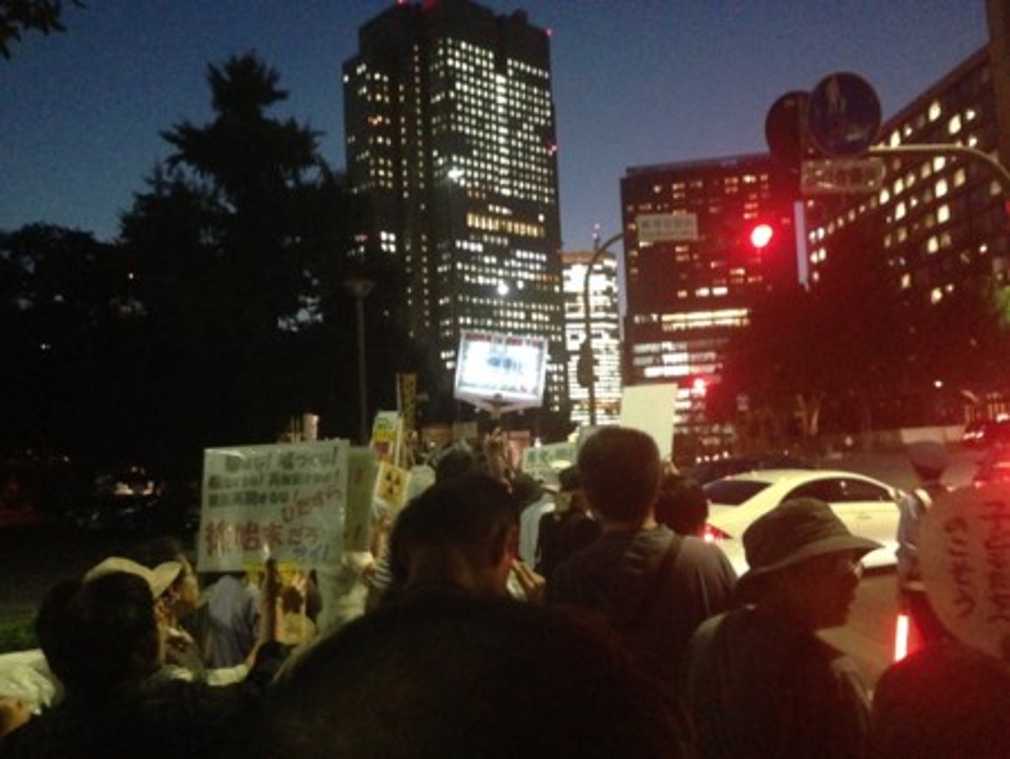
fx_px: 963
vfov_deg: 43.0
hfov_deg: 55.3
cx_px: 505
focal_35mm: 33
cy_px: 380
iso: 1000
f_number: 2.4
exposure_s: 1/20
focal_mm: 4.13
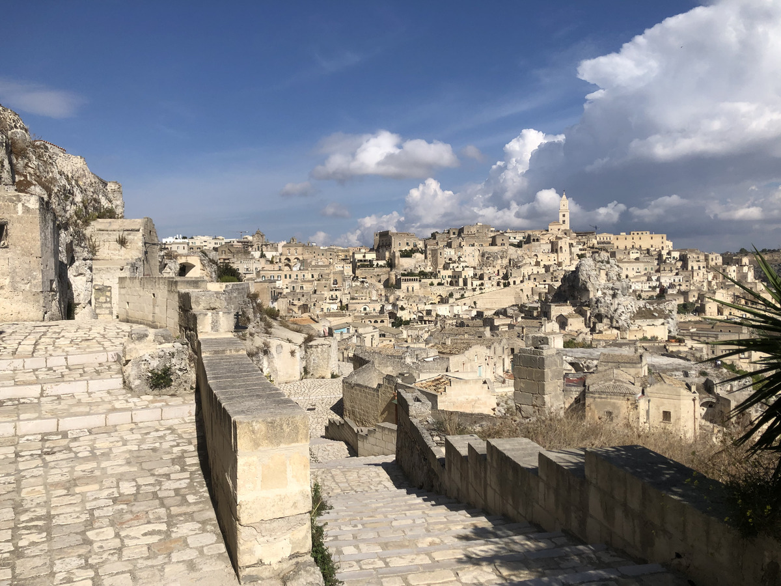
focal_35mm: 28
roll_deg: +1.8
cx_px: 390
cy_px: 293
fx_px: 632
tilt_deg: -1.8
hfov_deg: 63.4
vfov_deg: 49.7
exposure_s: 1/4878
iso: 25
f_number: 1.8
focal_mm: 4
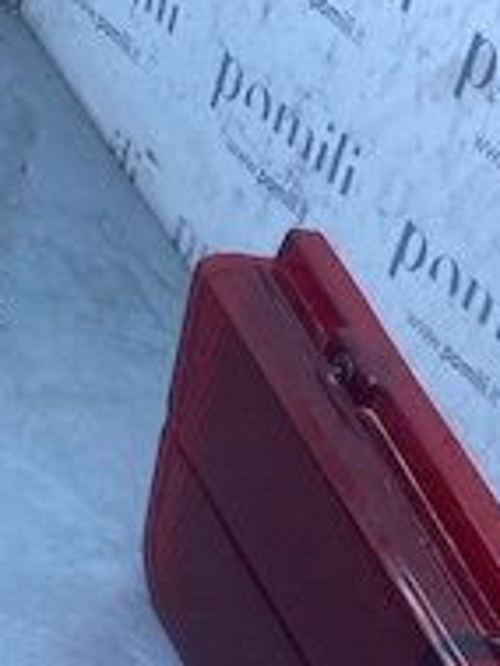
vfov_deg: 18.5
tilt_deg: -44.7
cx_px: 496
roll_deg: -42.5
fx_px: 1693
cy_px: 1117
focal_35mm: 88
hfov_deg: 16.5
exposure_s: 1/778
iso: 32
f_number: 1.8
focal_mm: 4.25
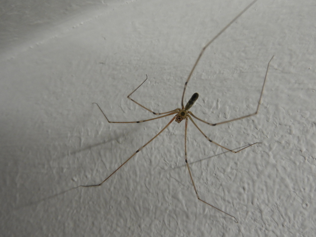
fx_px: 274
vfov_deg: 46.8
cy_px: 118
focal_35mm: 30
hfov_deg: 60.0
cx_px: 158
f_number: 3.5
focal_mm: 5.4
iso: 320
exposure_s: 1/30
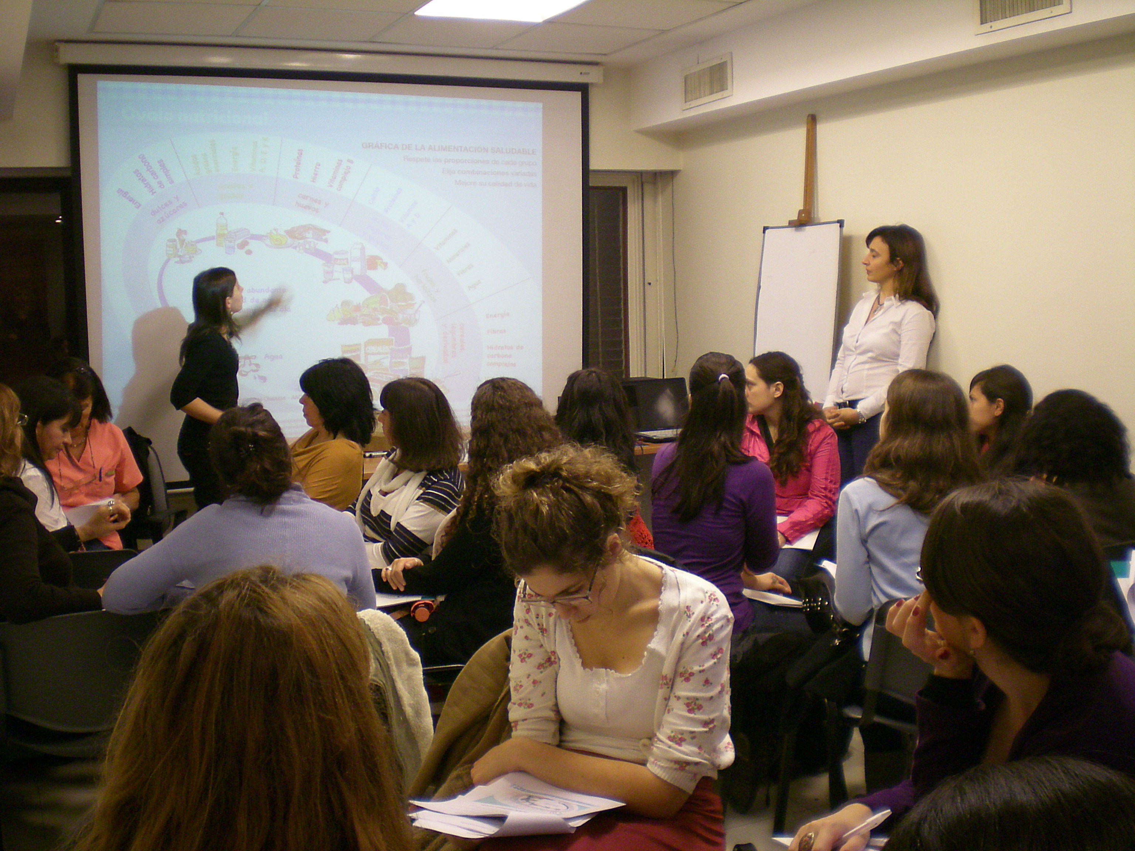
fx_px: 1246
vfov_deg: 37.7
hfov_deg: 49.0
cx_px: 568
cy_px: 426
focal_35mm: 38
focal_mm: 6.3
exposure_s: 1/24.2
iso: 200
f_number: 3.1
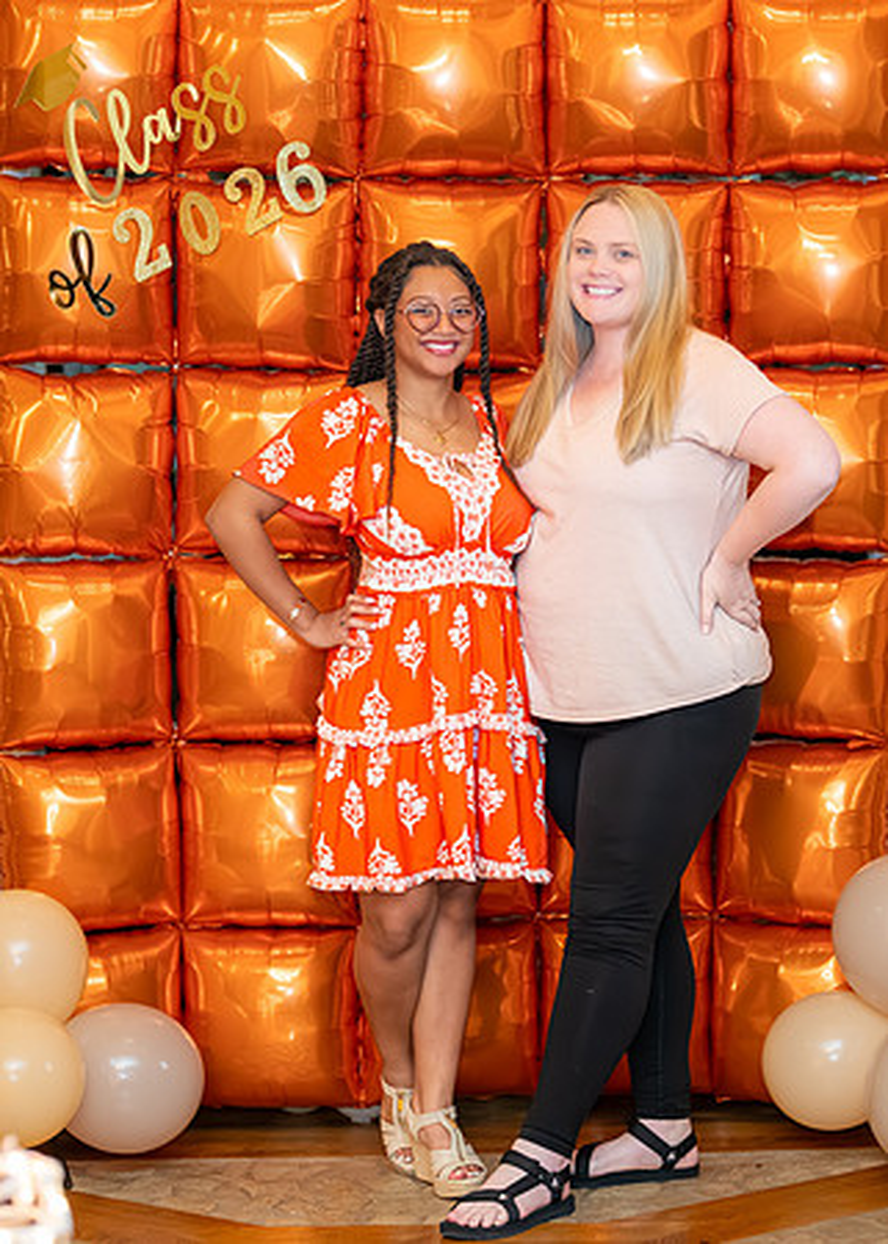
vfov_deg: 22.8
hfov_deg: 16.3
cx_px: 578
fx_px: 3089
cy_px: 654
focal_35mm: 87
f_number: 1.2
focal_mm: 50
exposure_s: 1/400
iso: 1000
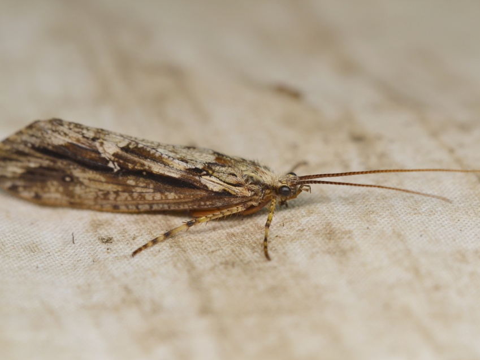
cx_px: 226
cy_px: 180
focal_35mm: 302
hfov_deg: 6.6
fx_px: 4182
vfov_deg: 4.9
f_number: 4.5
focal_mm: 185
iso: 400
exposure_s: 1/125
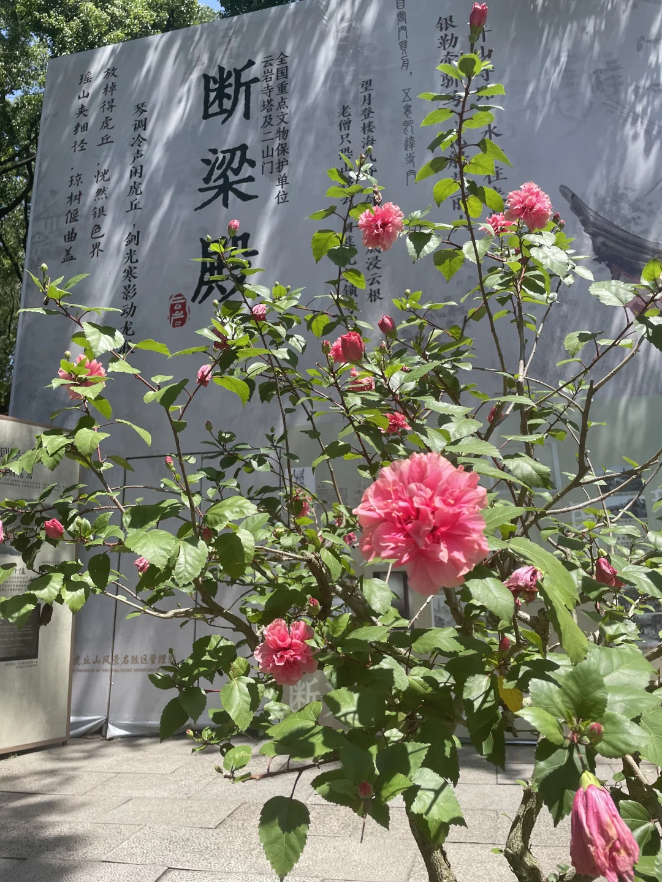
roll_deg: +2.6
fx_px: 663
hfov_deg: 53.1
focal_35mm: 26
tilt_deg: +16.9
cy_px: 441
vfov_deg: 67.3
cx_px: 331
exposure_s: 1/2132
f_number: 1.6
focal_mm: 4.2
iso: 32
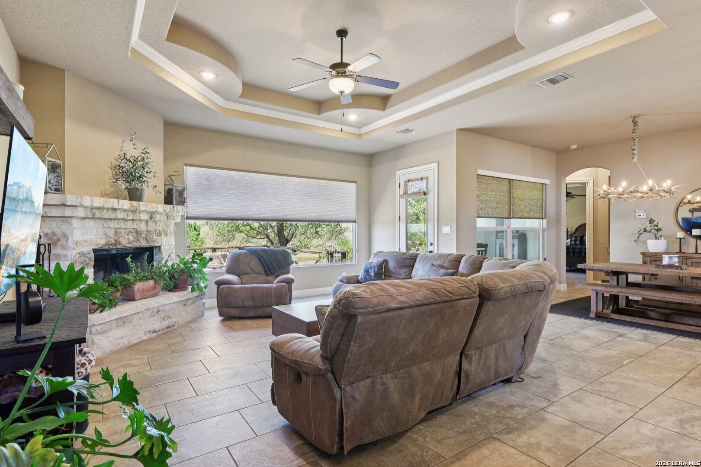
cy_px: 234
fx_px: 350
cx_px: 350
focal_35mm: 18
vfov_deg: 67.4
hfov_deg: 90.0
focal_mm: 18
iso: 2200
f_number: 8
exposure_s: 1/20
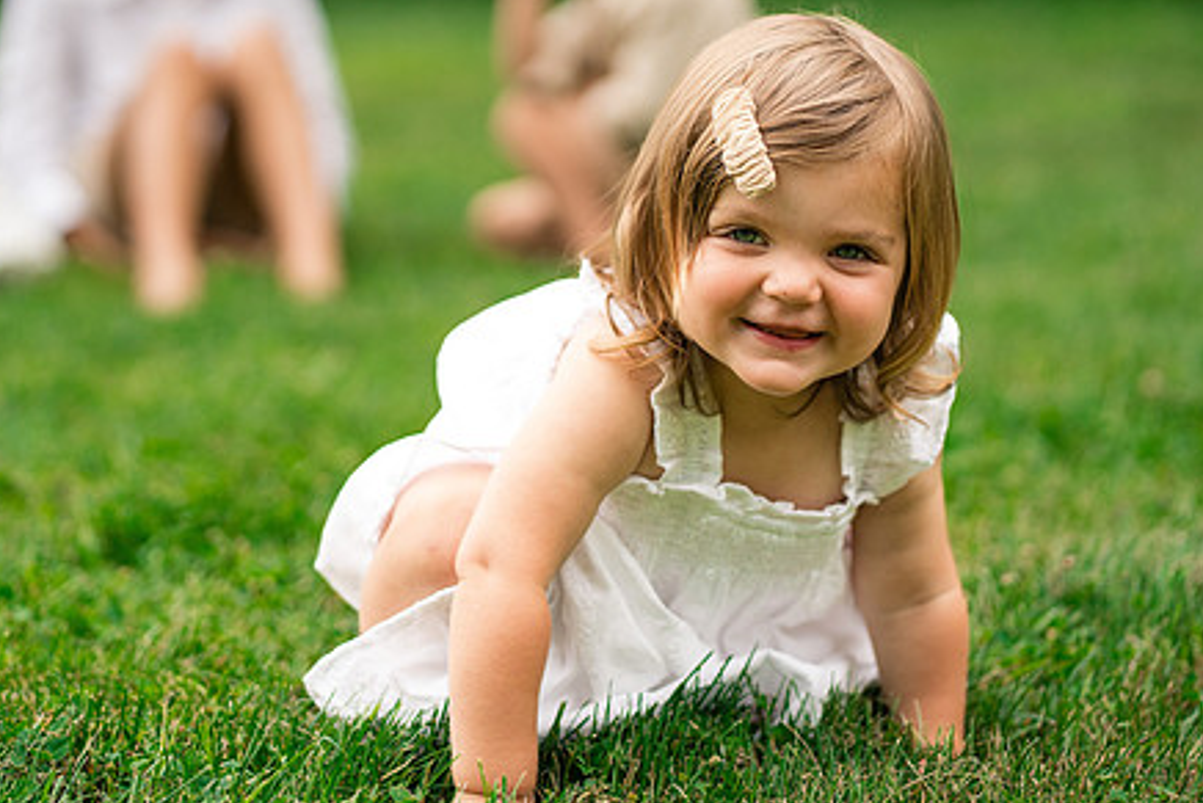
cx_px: 494
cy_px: 299
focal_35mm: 113
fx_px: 3777
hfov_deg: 18.1
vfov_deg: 12.1
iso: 400
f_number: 2.5
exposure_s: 1/2500
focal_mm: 85
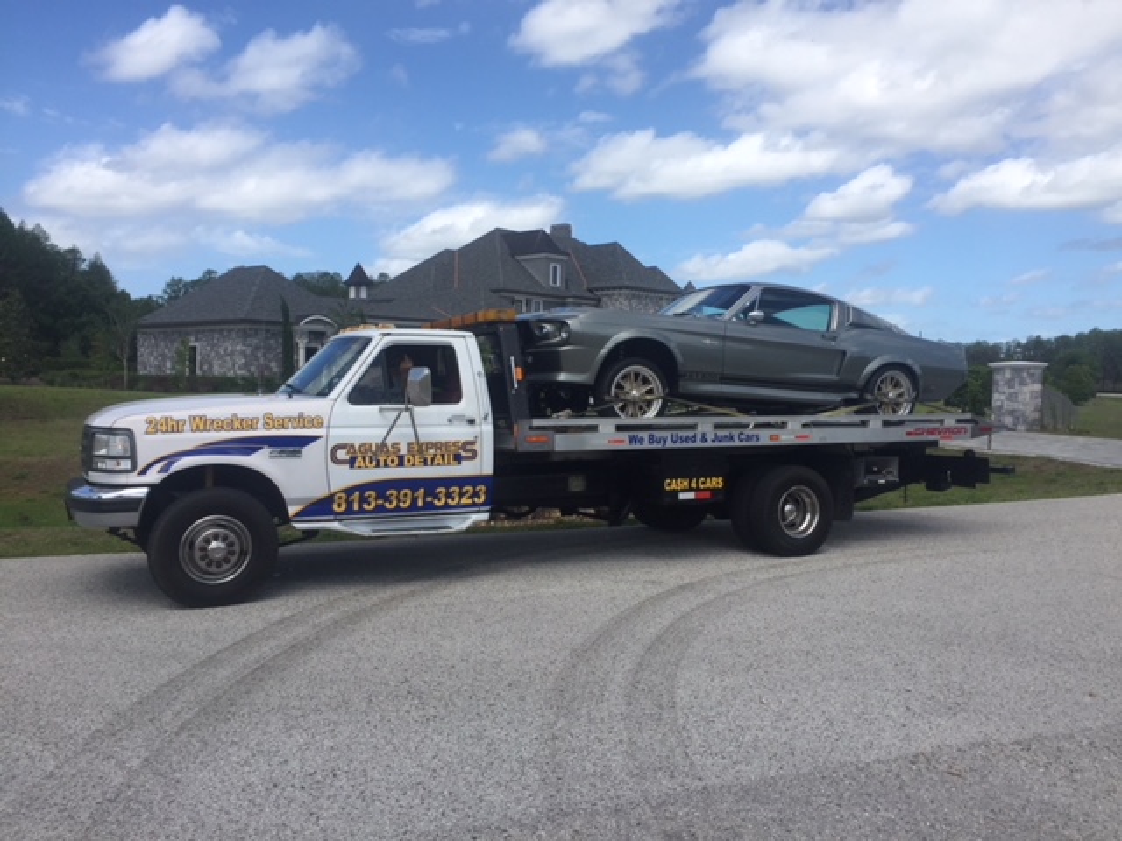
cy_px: 420
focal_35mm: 29
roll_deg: -1.6
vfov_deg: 48.2
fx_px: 940
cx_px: 561
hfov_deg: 61.7
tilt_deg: -4.8
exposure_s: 1/2083
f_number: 2.2
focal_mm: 4.15
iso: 32
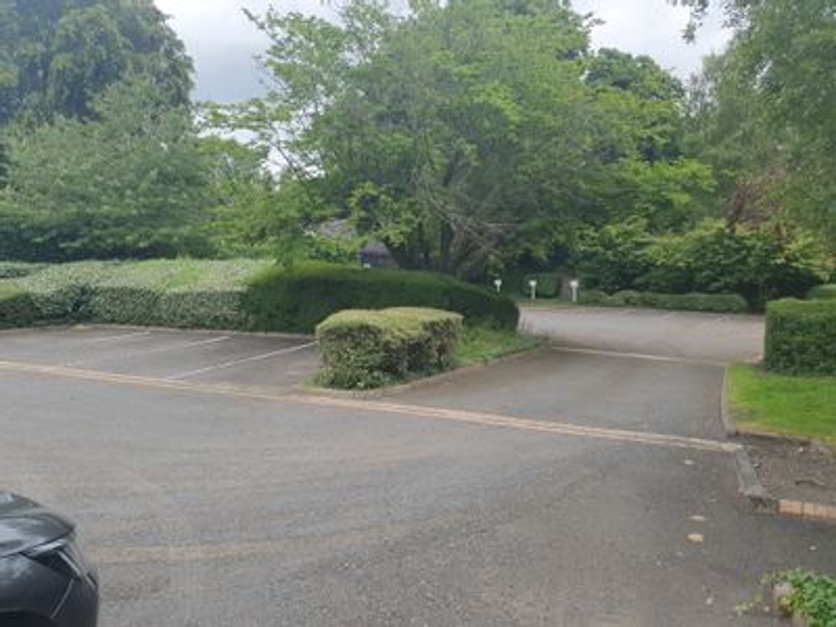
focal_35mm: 26
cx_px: 418
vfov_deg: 53.1
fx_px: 628
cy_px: 314
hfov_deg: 67.3
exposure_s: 1/2151
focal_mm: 4.32
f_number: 1.5
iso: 50
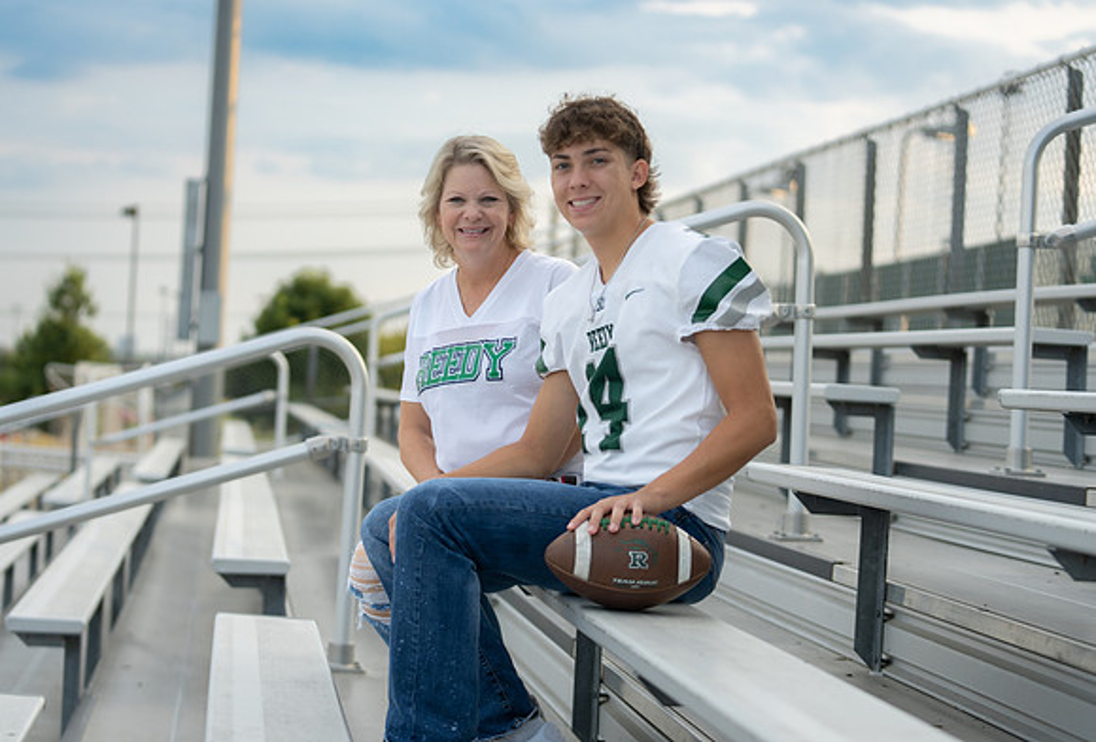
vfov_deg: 17.0
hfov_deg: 24.9
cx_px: 498
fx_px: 2479
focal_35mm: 81
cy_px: 344
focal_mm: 70
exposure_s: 1/400
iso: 100
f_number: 2.8
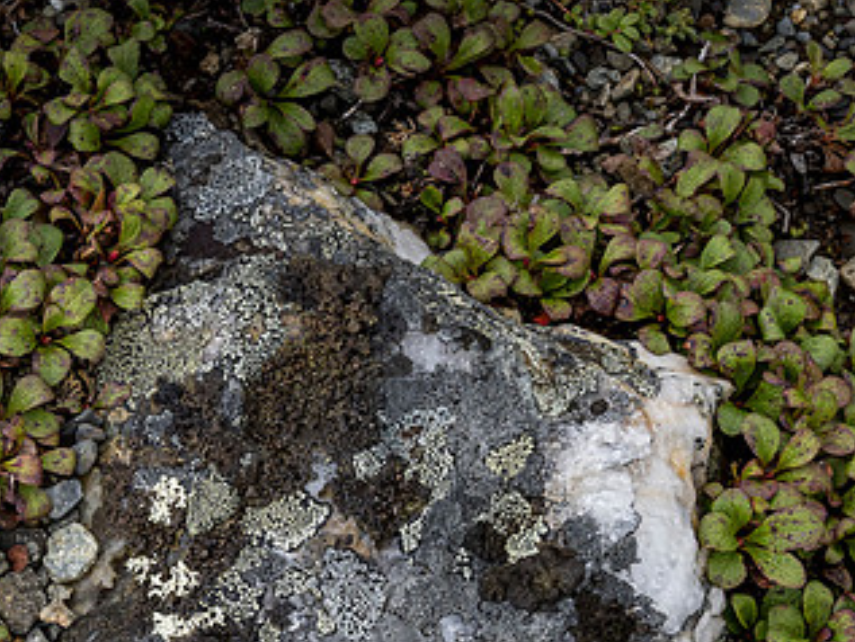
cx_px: 245
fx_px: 3706
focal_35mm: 150
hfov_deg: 13.1
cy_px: 549
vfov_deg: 9.9
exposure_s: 1/125
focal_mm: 41
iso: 400
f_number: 8
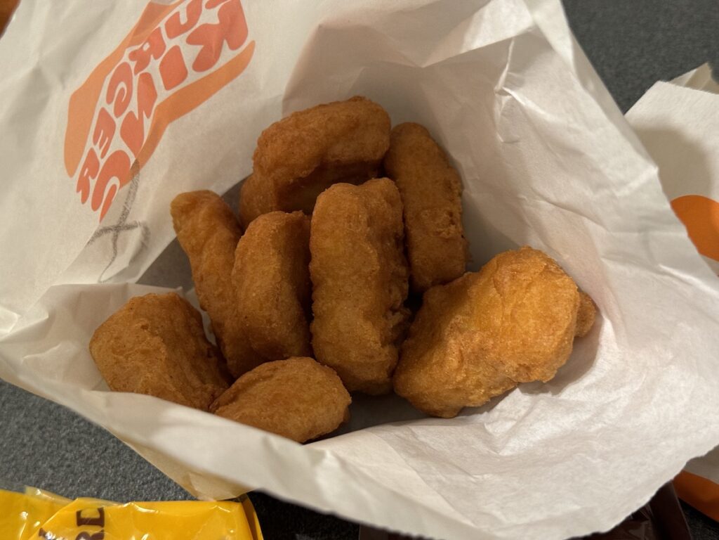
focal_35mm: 48
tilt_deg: -47.2
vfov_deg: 30.3
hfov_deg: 39.7
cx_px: 360
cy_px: 270
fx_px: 997
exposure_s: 1/33
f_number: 1.78
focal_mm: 6.86
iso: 320
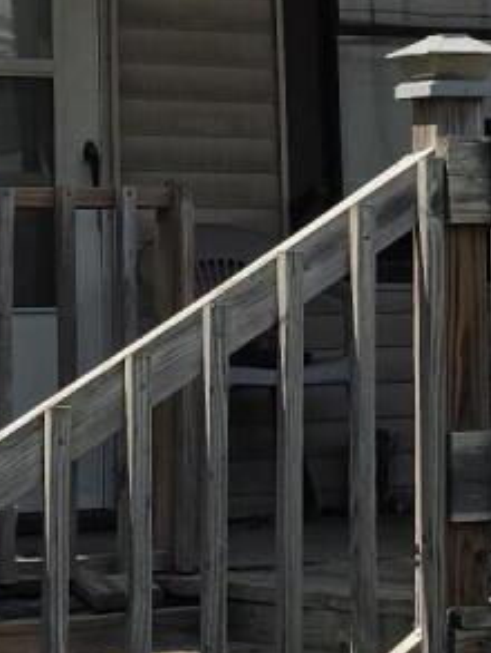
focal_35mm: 157
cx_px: 460
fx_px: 2967
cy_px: -36
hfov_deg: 9.4
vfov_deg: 12.4
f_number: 1.7
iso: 12
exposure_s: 1/857
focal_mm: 6.3
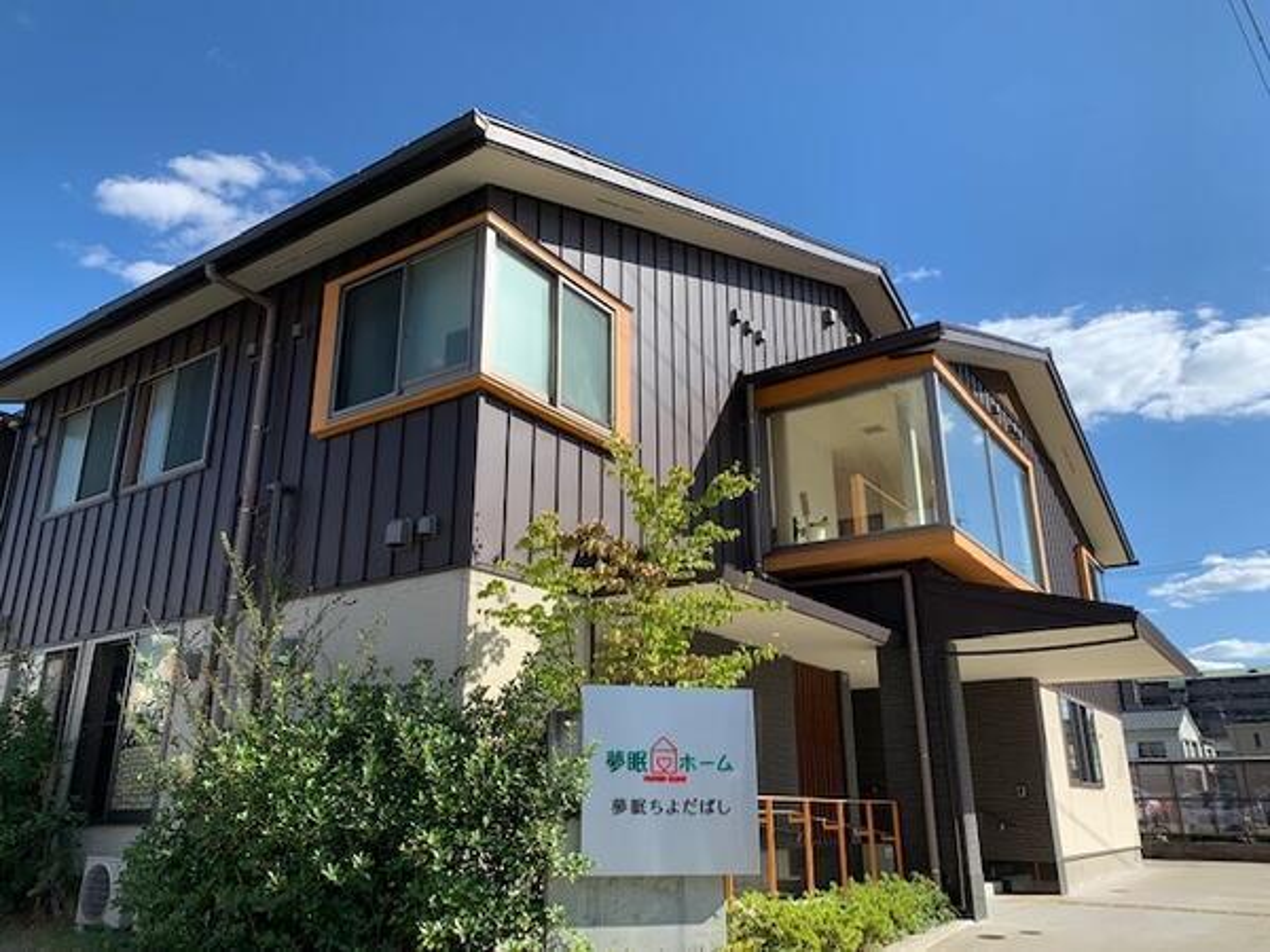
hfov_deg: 67.3
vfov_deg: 53.1
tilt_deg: +18.0
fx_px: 954
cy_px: 476
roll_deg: +0.0
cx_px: 635
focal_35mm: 26
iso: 25
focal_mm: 4.25
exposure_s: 1/1585
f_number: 1.8
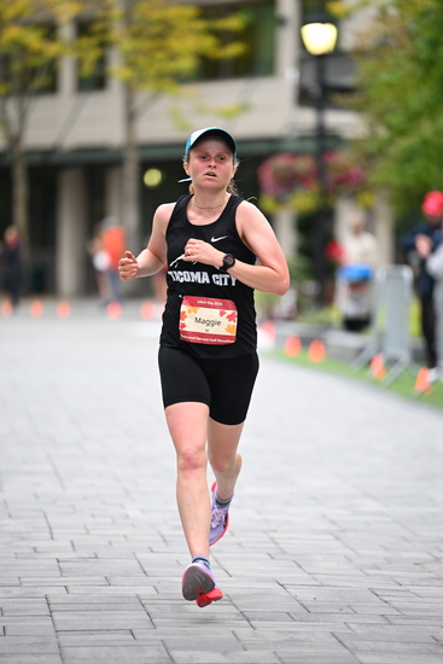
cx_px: 222
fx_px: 3689
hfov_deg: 6.9
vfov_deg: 10.3
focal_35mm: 200
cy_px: 332
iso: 1600
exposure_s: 1/800
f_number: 2.8
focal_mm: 200
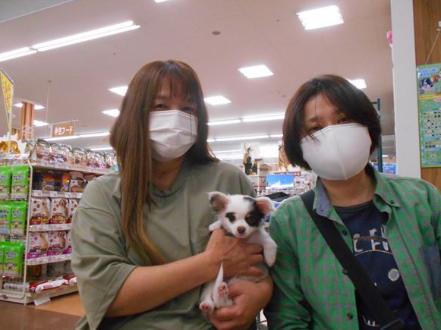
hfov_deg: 58.4
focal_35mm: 31
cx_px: 220
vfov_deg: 45.4
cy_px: 168
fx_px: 395
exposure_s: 1/160
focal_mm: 5.1
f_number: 3.4
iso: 800
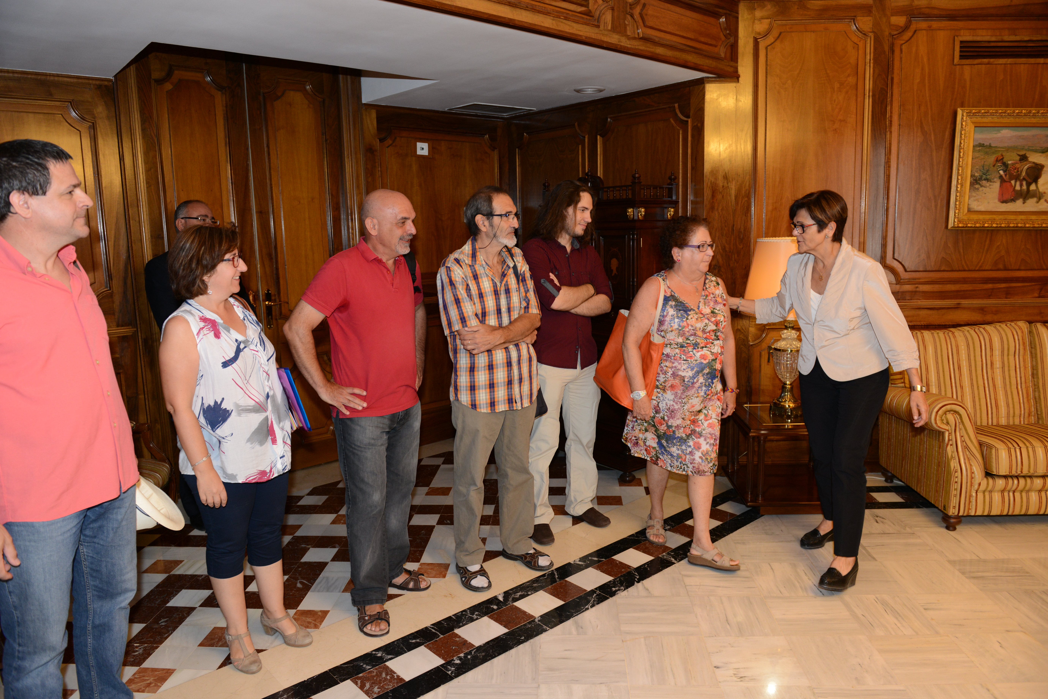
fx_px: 699
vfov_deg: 53.1
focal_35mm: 24
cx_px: 524
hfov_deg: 73.7
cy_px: 350
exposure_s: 1/80
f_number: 4
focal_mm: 24
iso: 800
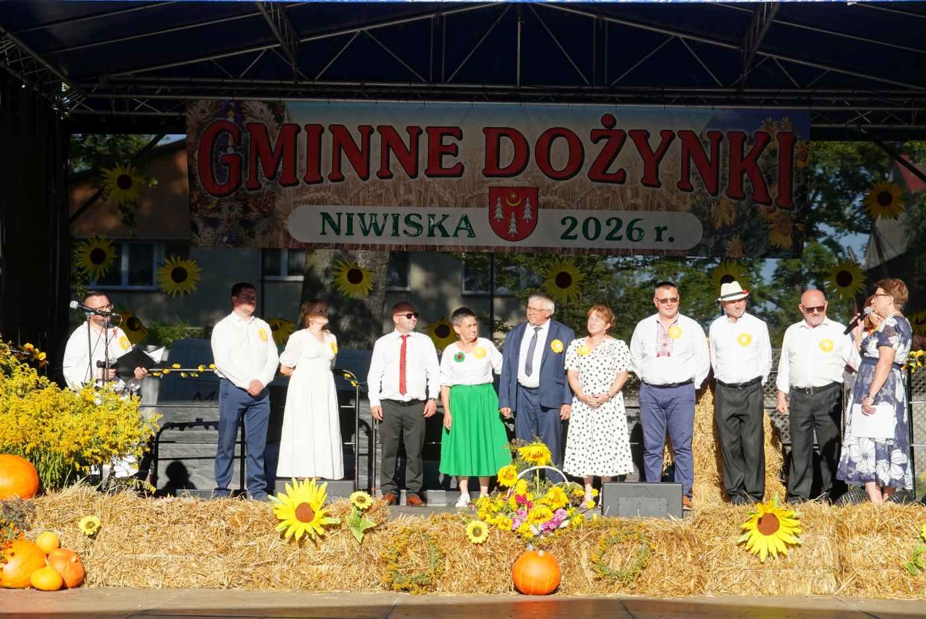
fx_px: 2277
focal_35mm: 88
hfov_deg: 23.0
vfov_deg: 15.5
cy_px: 310
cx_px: 463
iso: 100
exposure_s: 1/160
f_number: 7.1
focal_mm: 59
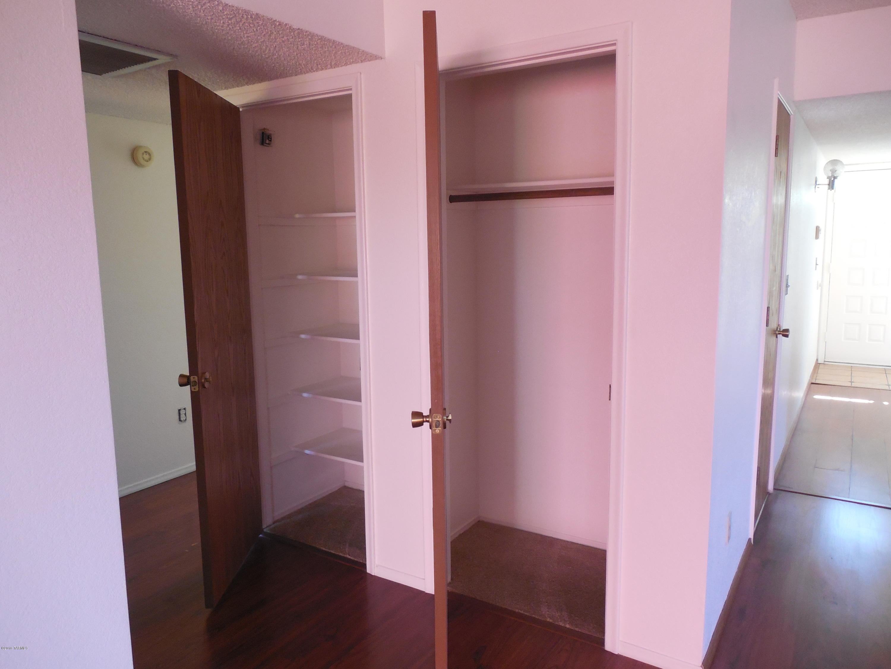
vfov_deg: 54.9
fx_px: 643
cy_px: 334
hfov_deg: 69.4
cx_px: 446
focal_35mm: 25
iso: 360
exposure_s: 1/30
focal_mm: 4.5
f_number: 3.3
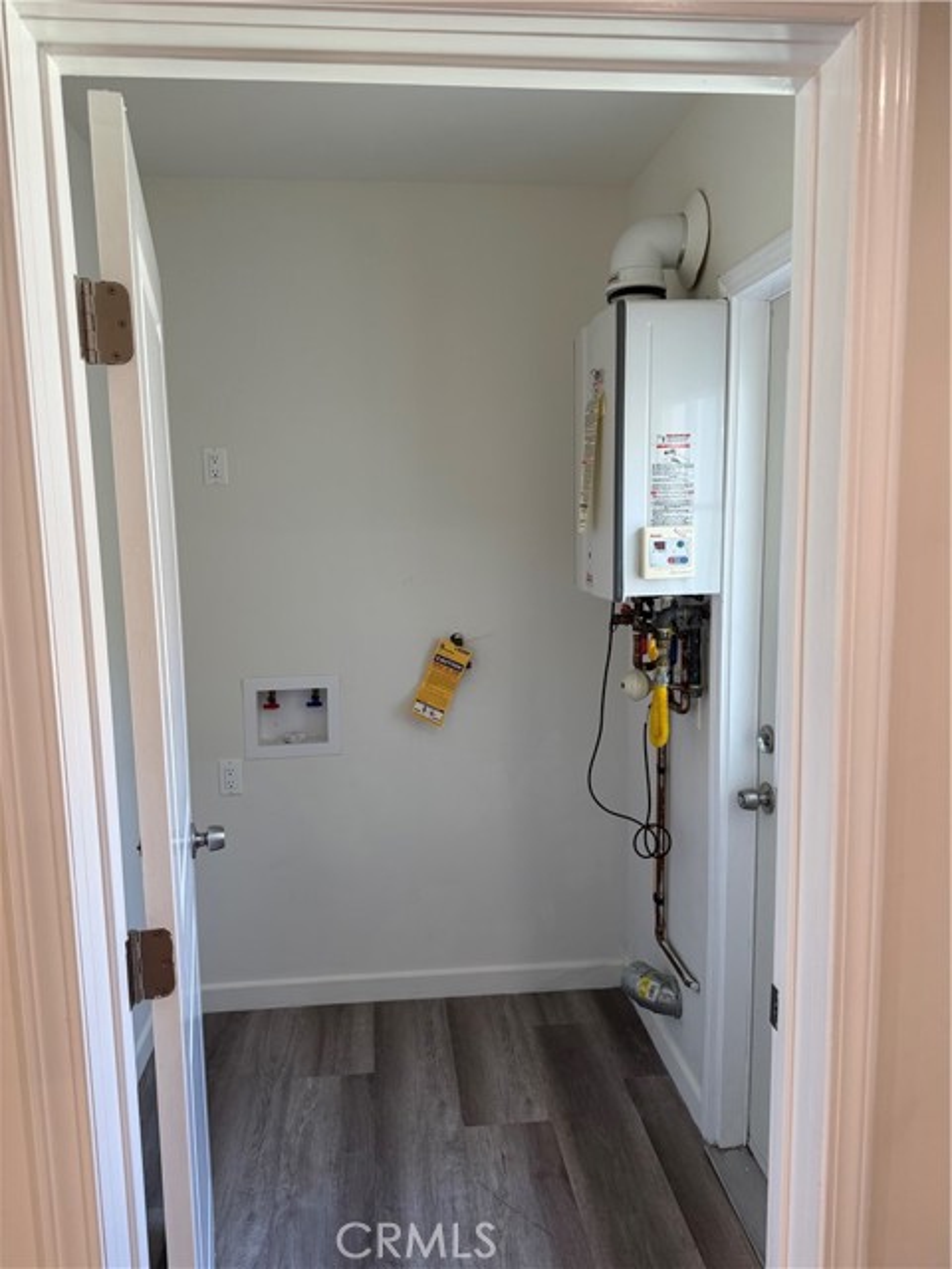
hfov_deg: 56.8
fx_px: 880
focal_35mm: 24
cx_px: 476
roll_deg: +1.6
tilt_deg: -6.9
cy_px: 634
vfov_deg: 71.6
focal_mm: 6.76
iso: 160
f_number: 1.78
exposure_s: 1/120
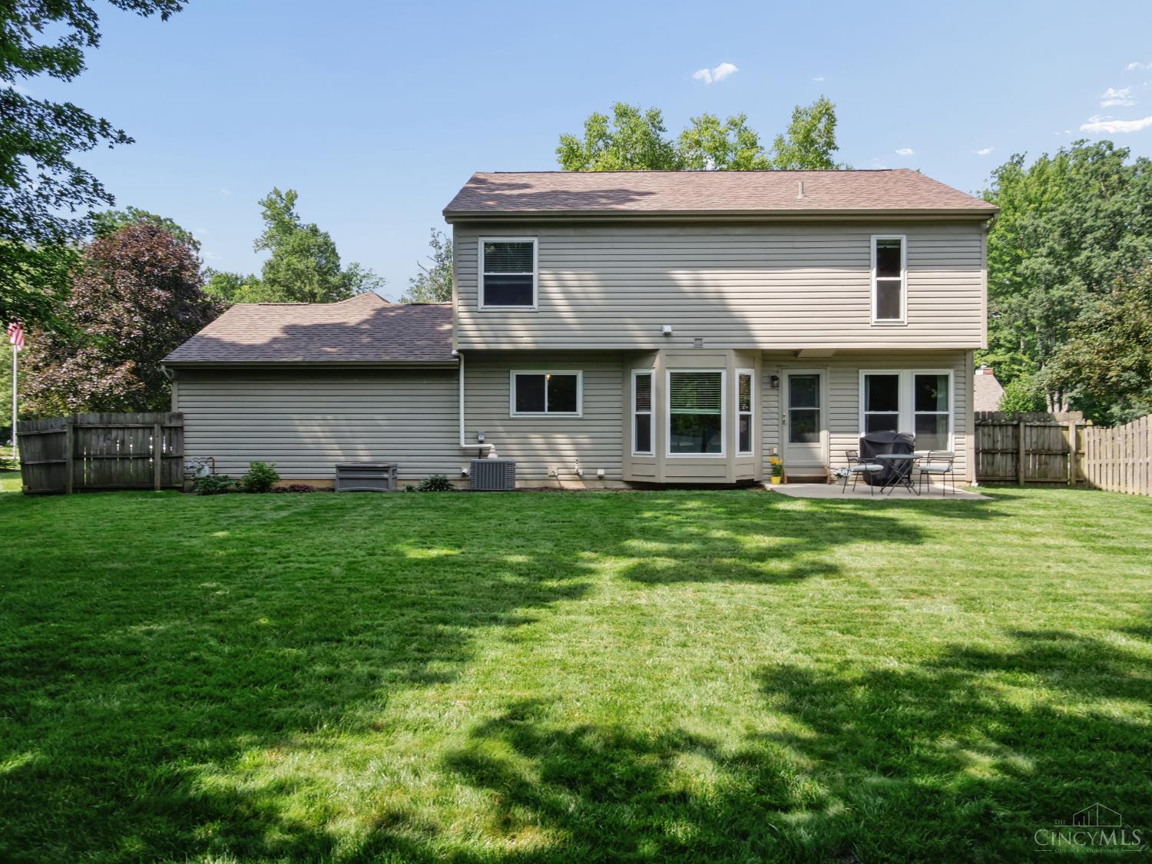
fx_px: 732
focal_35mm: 22
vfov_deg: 61.1
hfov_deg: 76.4
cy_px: 432
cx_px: 576
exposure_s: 1/80
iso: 200
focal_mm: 11
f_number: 10
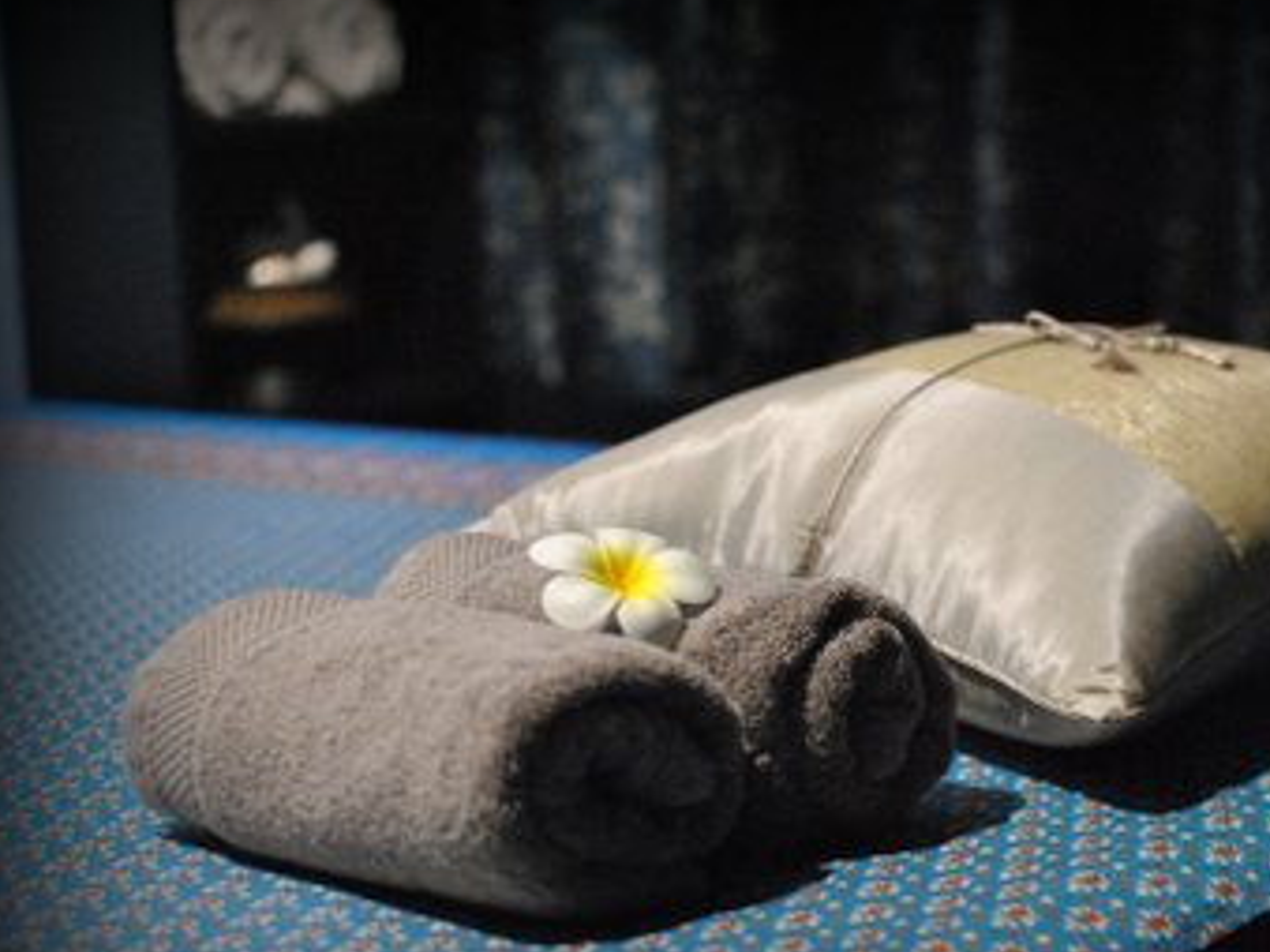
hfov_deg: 26.9
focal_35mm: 72
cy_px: 543
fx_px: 2629
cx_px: 880
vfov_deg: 20.5
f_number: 1.8
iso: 1600
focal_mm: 35
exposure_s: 1/100
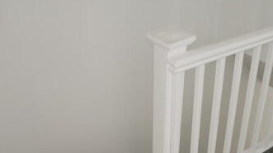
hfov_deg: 44.2
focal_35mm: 46
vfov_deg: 25.6
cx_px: 174
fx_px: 333
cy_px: 116
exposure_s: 1/50
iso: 320
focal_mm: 12
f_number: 3.5
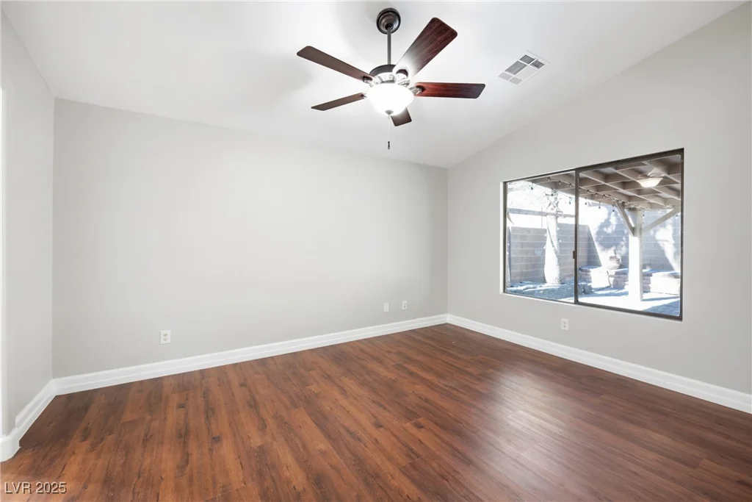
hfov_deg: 104.2
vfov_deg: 81.2
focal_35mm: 14
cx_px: 376
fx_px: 292
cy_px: 251
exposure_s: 8
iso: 100
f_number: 9
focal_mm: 14
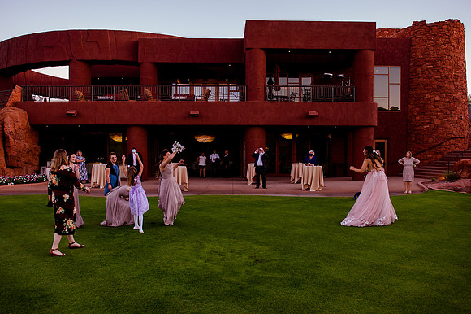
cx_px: 229
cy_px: 157
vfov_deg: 44.1
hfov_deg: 62.6
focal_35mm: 30
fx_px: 387
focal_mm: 24
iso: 640
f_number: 3.2
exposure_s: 1/320
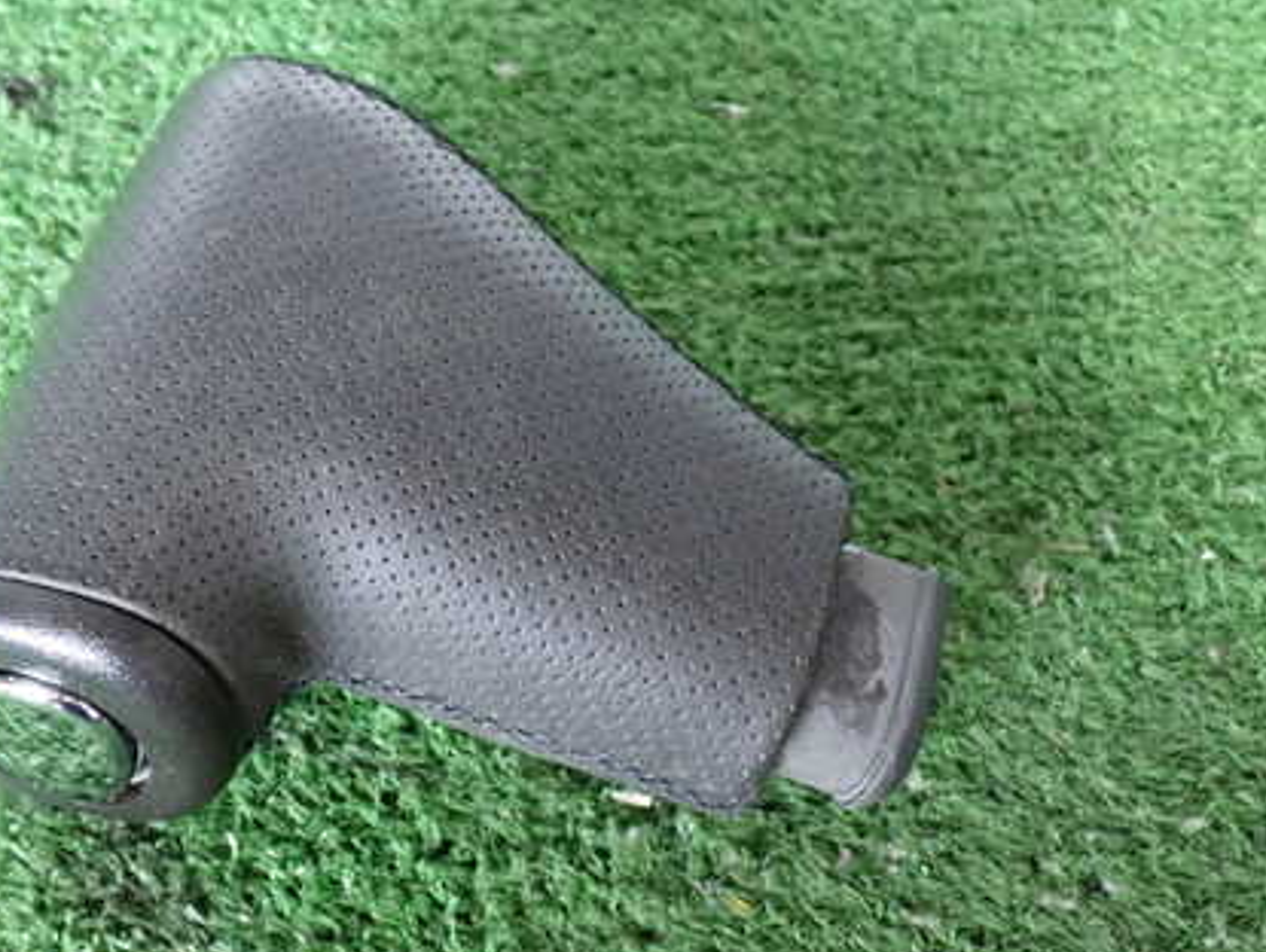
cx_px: 387
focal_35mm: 52
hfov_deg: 36.3
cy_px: 464
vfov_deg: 28.1
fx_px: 1903
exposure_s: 1/30
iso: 800
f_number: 2.5
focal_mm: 6.37
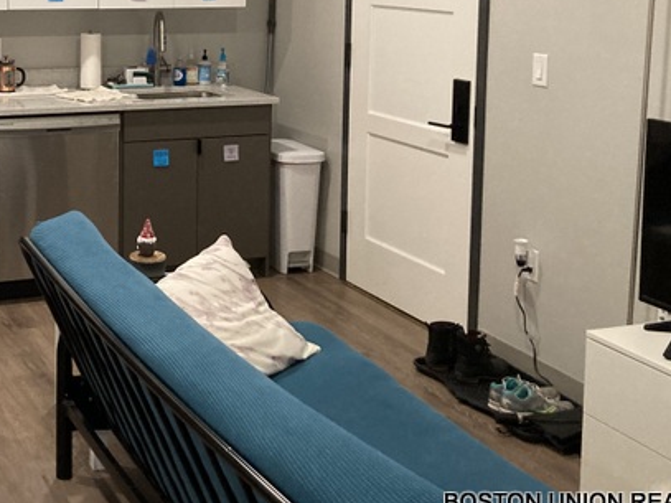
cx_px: 94
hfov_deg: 33.5
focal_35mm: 55
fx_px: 1066
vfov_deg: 25.7
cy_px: 48
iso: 320
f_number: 1.8
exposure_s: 1/60
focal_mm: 3.99
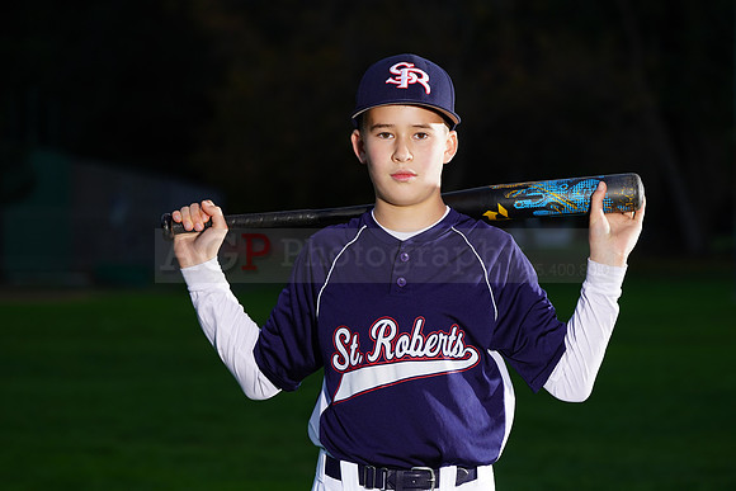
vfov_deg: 7.8
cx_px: 368
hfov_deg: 11.6
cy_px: 246
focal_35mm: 177
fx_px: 3619
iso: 320
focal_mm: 177
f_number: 7.1
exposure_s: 1/160
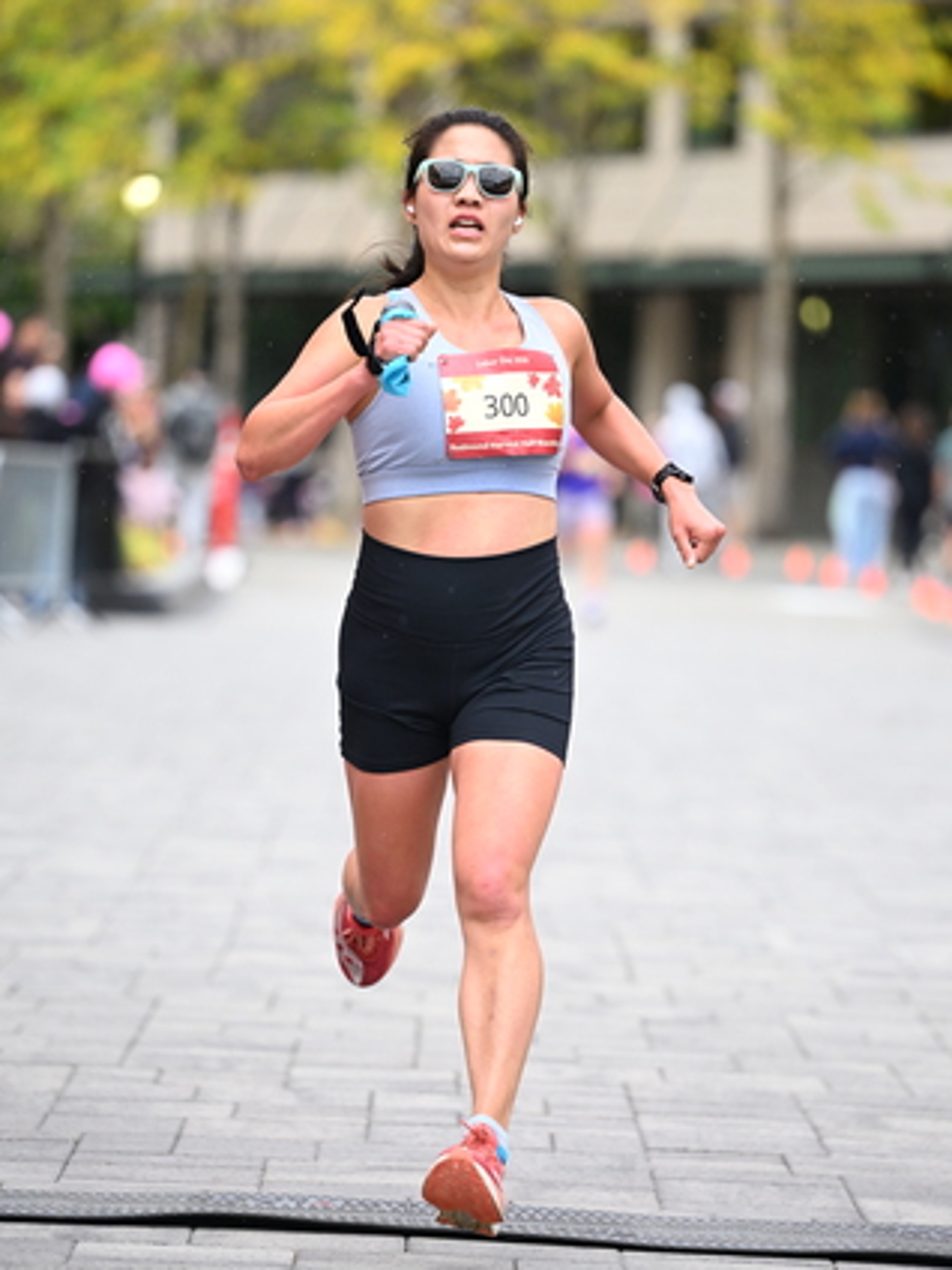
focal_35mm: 181
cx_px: 483
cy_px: 638
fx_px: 6637
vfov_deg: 10.9
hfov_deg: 8.2
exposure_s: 1/1600
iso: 1250
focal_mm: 145
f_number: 2.8
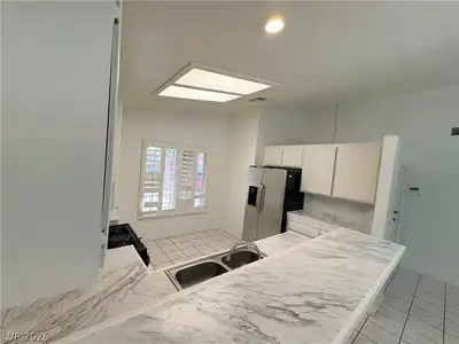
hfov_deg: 102.1
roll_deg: -4.8
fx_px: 186
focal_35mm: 14
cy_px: 172
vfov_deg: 85.7
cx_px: 230
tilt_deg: -1.5
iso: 160
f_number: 2.2
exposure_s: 1/120
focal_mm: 2.22
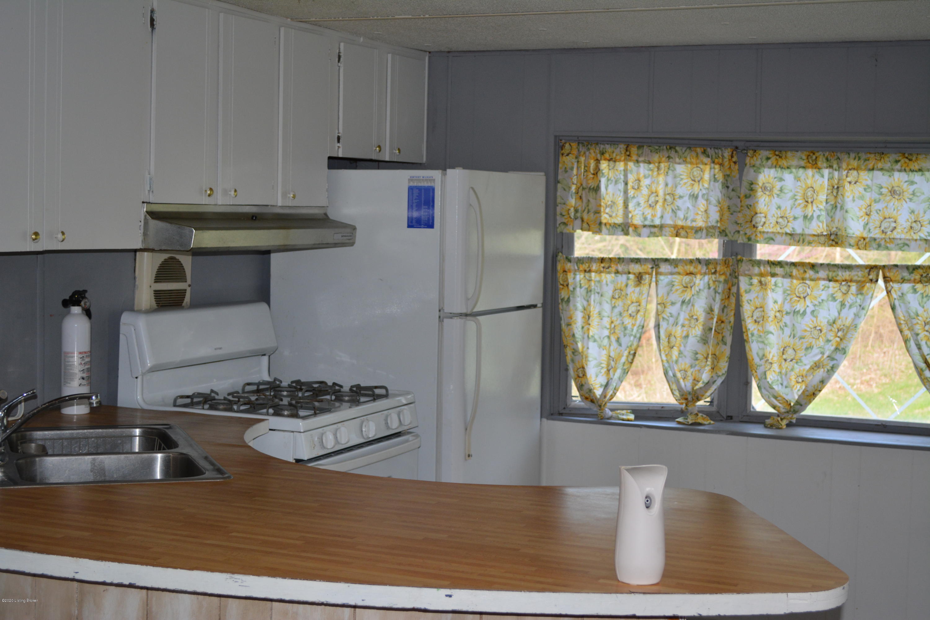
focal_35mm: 57
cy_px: 310
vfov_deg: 23.8
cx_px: 465
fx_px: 1472
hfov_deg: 35.1
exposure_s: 1/60
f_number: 5
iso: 450
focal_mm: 38
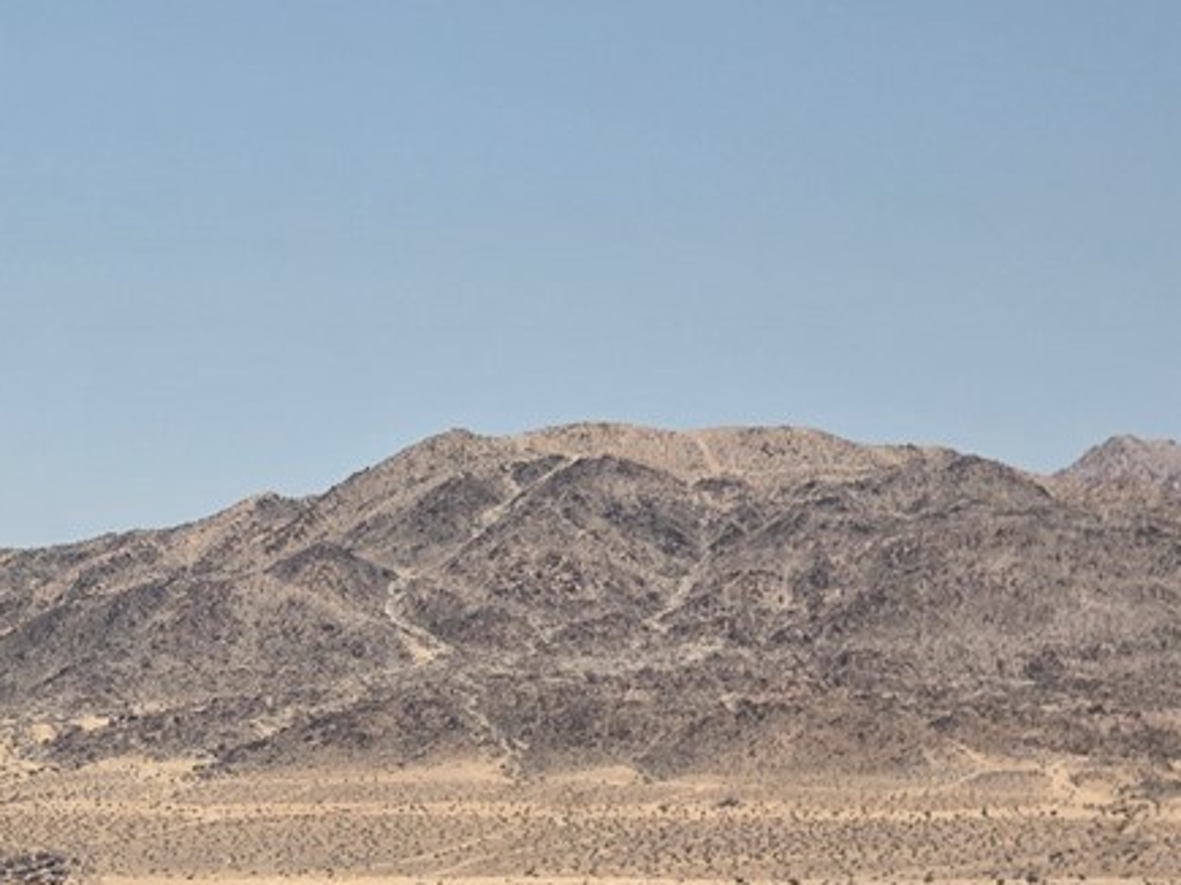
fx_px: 9243
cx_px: -62
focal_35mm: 271
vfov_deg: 5.5
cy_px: 630
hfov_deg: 7.3
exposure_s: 1/2812
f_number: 3.4
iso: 64
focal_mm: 18.6
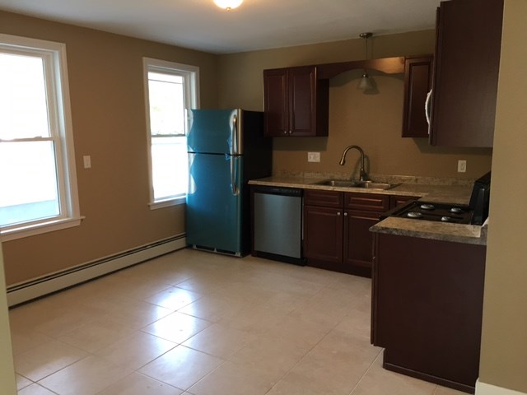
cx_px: 264
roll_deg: +0.3
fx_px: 442
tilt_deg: -8.6
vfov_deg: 48.2
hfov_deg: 61.7
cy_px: 198
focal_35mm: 29
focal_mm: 4.15
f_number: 2.2
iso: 80
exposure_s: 1/30
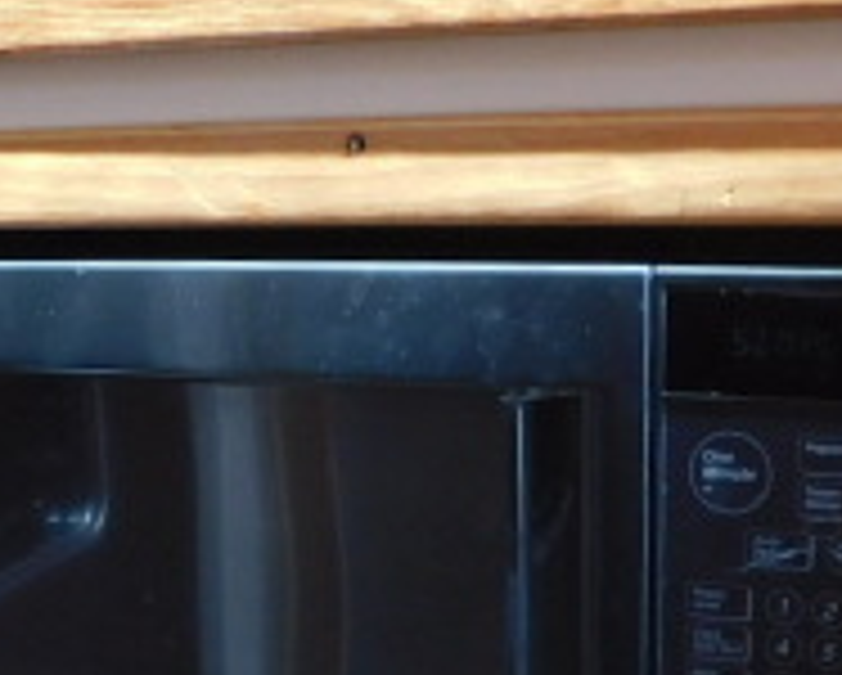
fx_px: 2395
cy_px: 945
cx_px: -45
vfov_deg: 15.1
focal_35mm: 96
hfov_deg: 19.2
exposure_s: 1/30
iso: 140
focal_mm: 4
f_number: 3
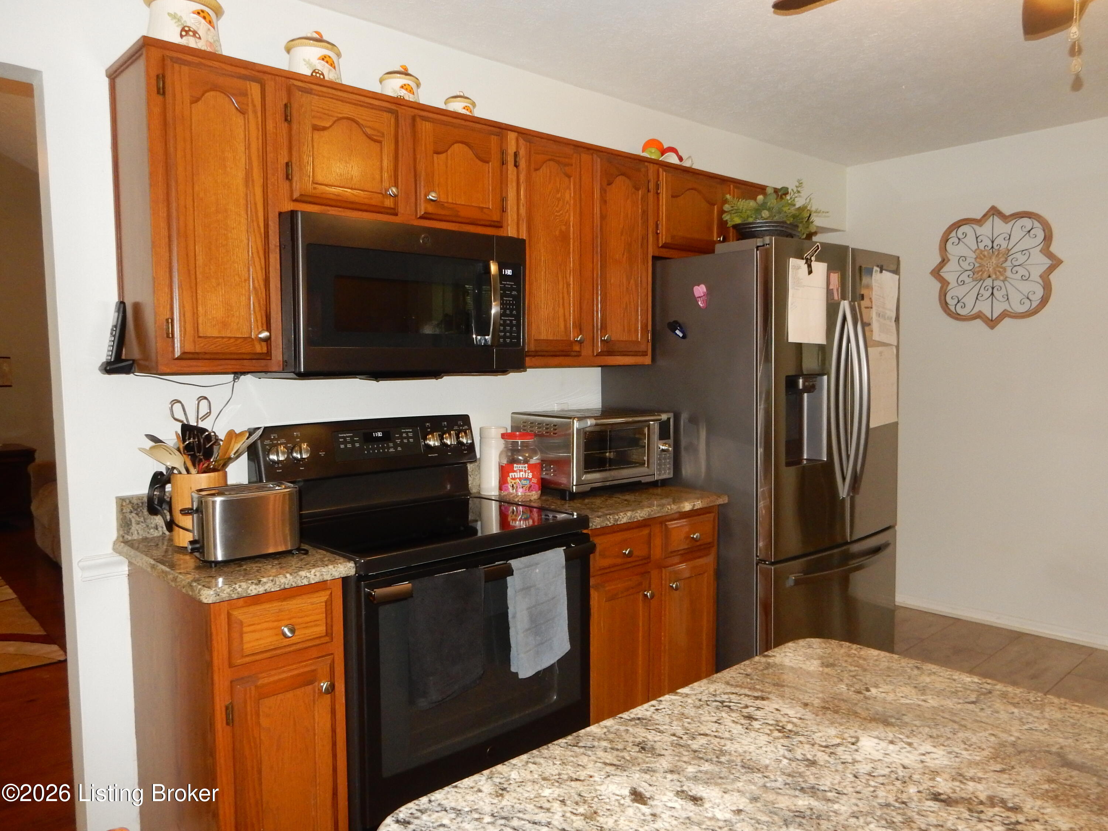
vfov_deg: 54.9
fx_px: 800
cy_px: 416
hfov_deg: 69.4
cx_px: 554
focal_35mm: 25
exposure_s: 1/30
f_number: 3.7
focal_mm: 4.5
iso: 400
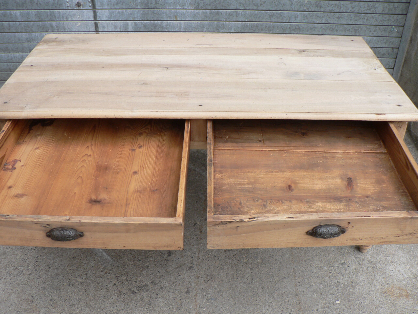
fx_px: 435
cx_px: 209
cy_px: 157
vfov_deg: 39.7
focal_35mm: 36
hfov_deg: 51.4
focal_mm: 6
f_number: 2.8
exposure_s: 1/30
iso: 80
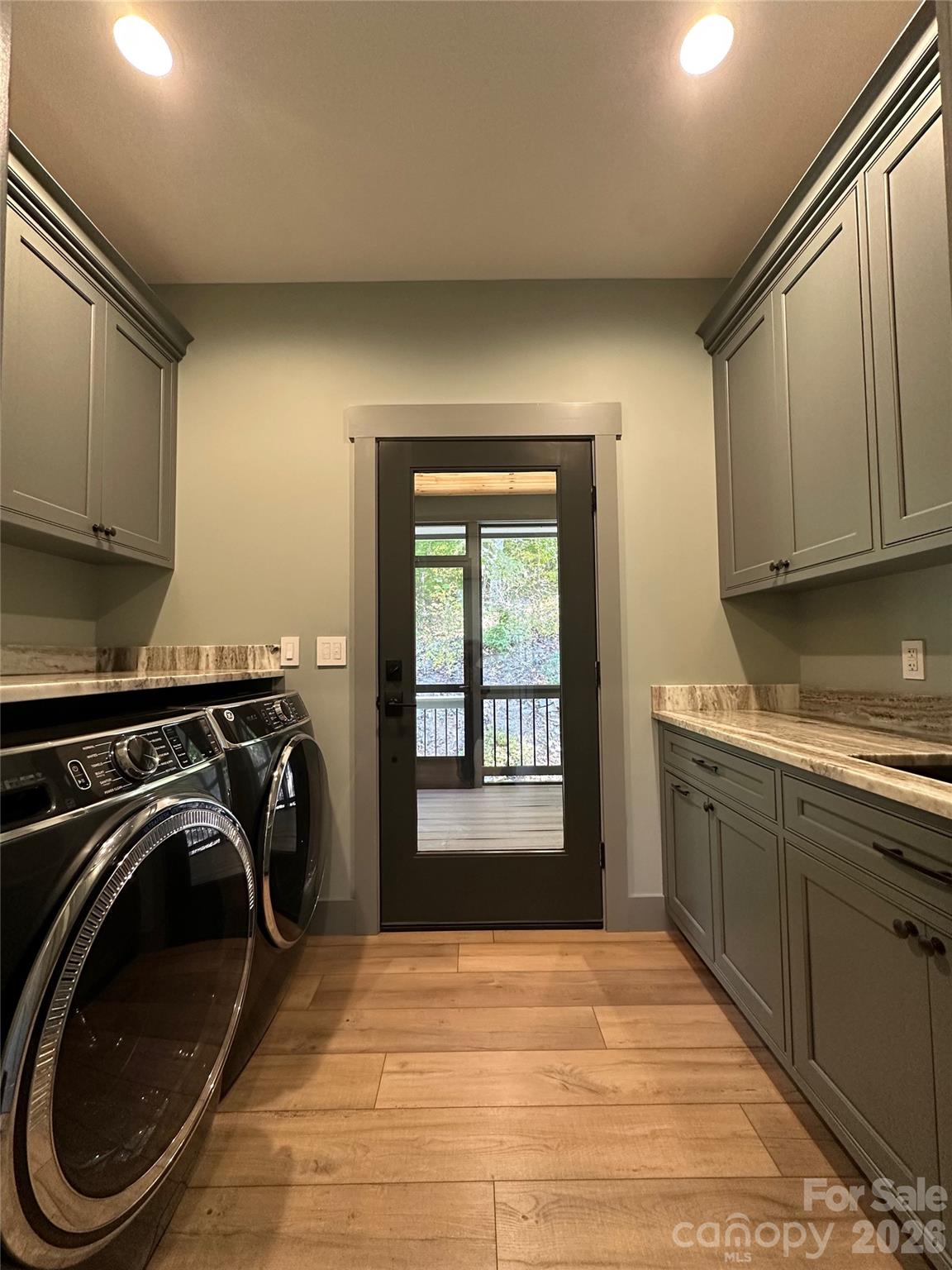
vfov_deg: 102.1
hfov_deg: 85.7
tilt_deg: +3.4
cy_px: 635
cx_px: 476
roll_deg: +0.3
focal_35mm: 14
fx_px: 513
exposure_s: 1/60
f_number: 2.2
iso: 320
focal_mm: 2.22
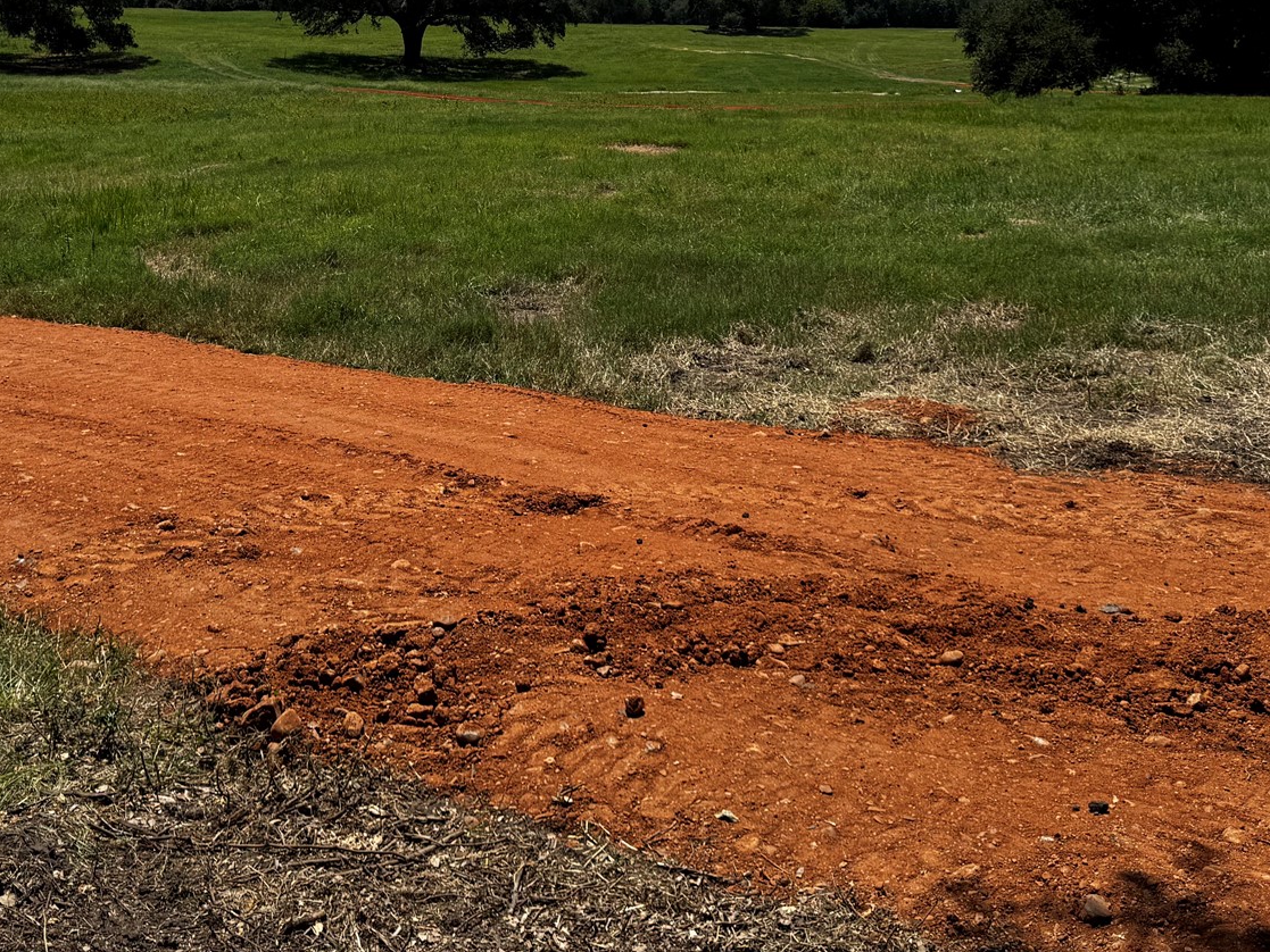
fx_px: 1614
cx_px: 524
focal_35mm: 44
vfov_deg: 31.7
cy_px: 139
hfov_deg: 42.8
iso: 80
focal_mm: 6.76
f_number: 1.78
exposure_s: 1/6410
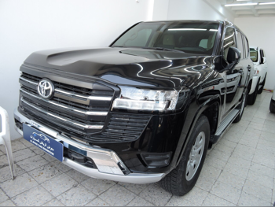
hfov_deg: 71.6
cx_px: 138
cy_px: 104
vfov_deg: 56.9
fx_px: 191
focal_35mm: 24
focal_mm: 4.3
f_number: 3.3
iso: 100
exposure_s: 1/60
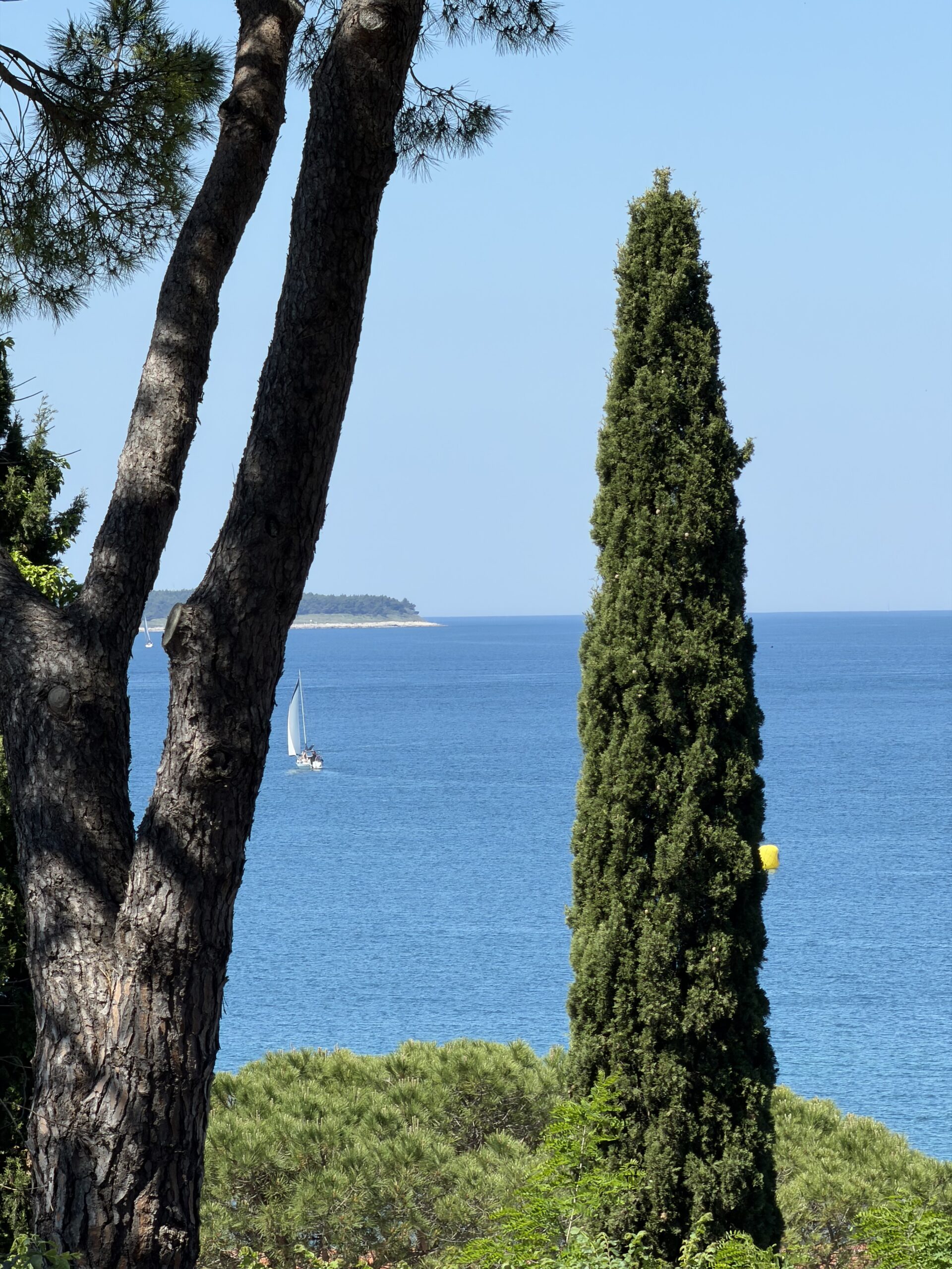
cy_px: 634
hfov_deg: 7.4
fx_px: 7334
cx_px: 476
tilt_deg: -0.6
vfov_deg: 9.9
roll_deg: +0.7
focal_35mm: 200
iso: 20
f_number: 2.8
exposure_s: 1/631
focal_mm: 16.89
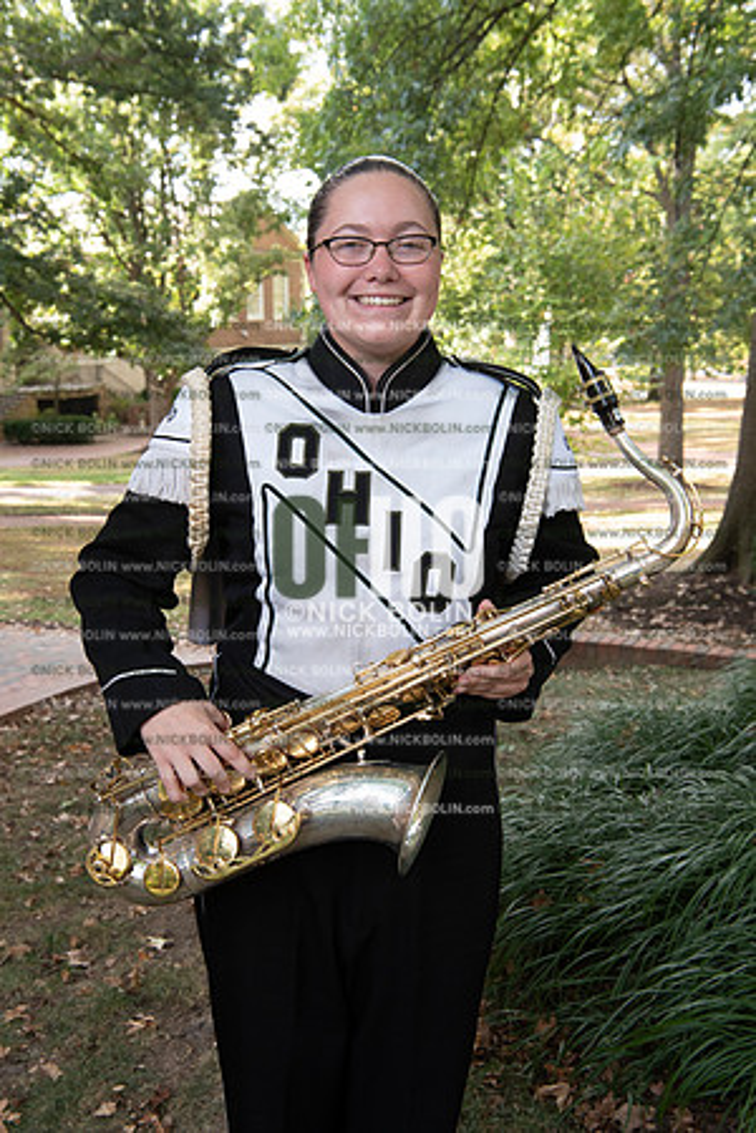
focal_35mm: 42
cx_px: 378
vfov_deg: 46.4
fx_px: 1323
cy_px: 566
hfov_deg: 31.9
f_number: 8
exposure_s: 1/100
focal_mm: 42
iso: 800
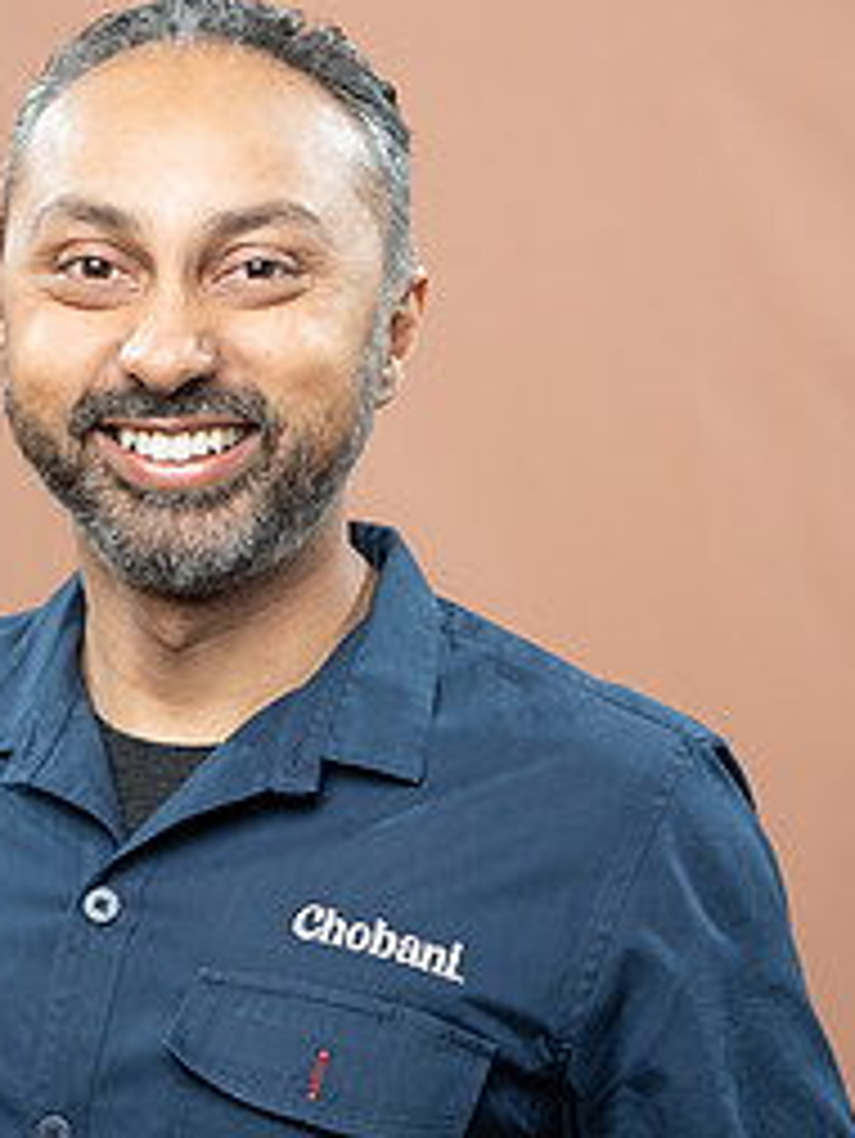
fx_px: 4673
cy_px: 819
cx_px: 328
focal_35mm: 142
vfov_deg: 13.9
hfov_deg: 10.5
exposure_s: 1/160
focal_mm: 83
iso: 320
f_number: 4
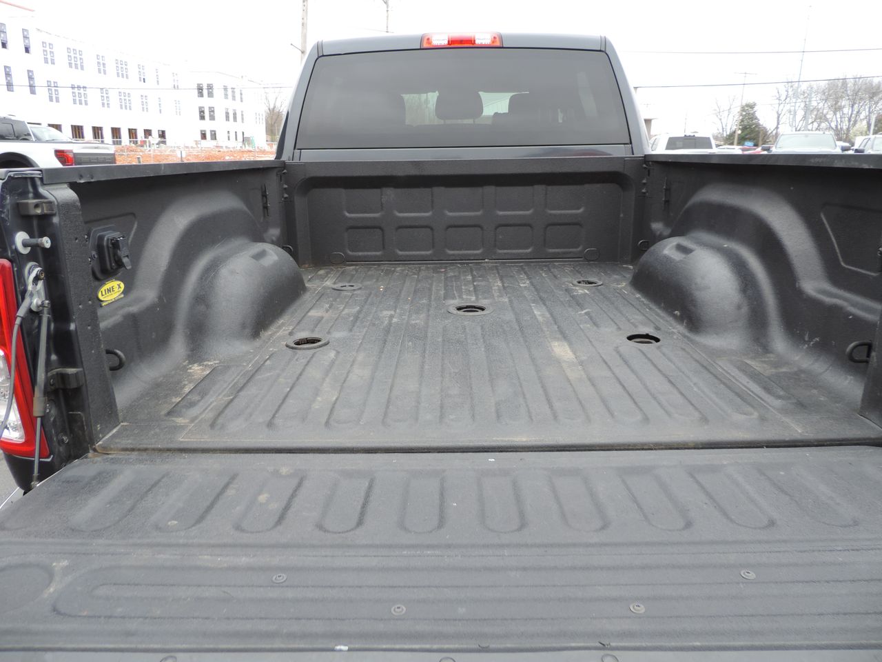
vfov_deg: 56.8
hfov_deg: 71.6
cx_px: 441
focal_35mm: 24
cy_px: 331
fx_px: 612
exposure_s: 1/60
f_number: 3
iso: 80
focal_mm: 4.3
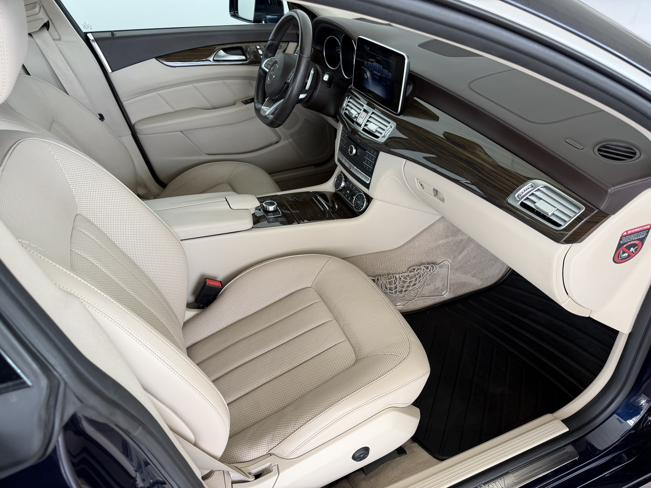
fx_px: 451
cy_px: 244
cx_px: 326
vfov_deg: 56.8
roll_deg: +2.4
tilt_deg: -34.5
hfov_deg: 71.6
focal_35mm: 24
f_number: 1.78
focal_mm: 6.76
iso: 160
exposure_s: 1/121
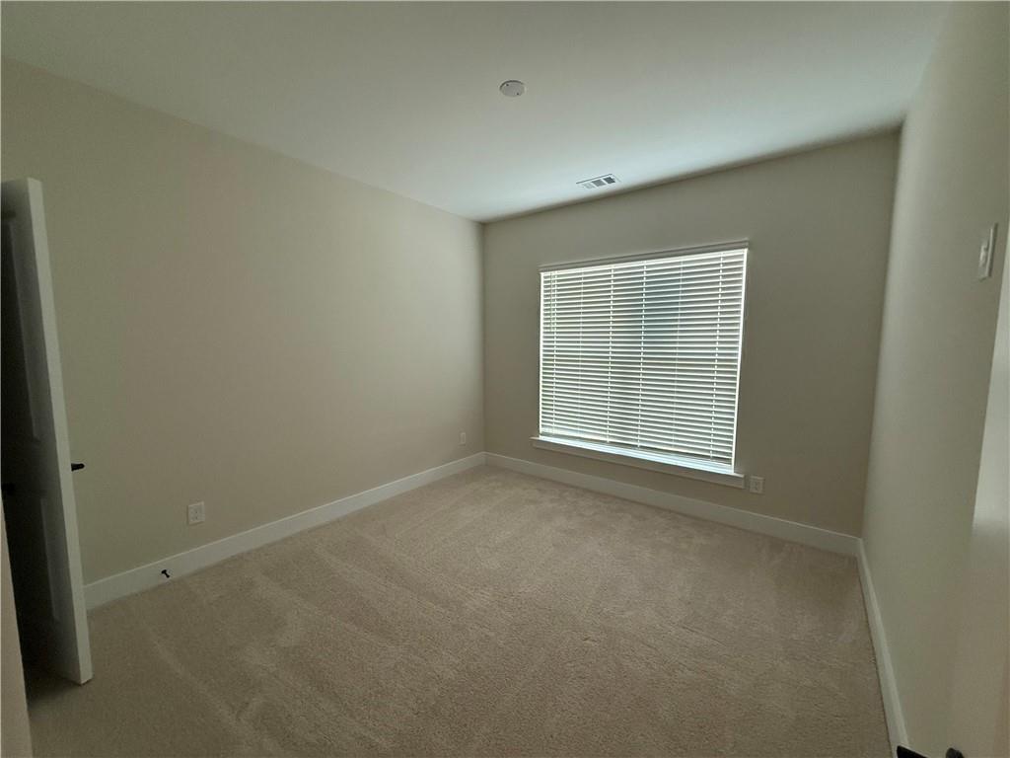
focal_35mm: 14
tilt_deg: -5.4
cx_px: 505
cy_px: 379
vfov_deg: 85.7
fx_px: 408
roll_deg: -0.6
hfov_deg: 102.1
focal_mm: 2.22
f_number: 2.2
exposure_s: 1/120
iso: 320
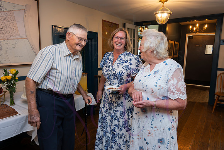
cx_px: 113
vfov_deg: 49.0
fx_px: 164
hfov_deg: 68.7
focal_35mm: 26
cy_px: 74
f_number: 6.3
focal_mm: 26
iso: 800
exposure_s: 1/60
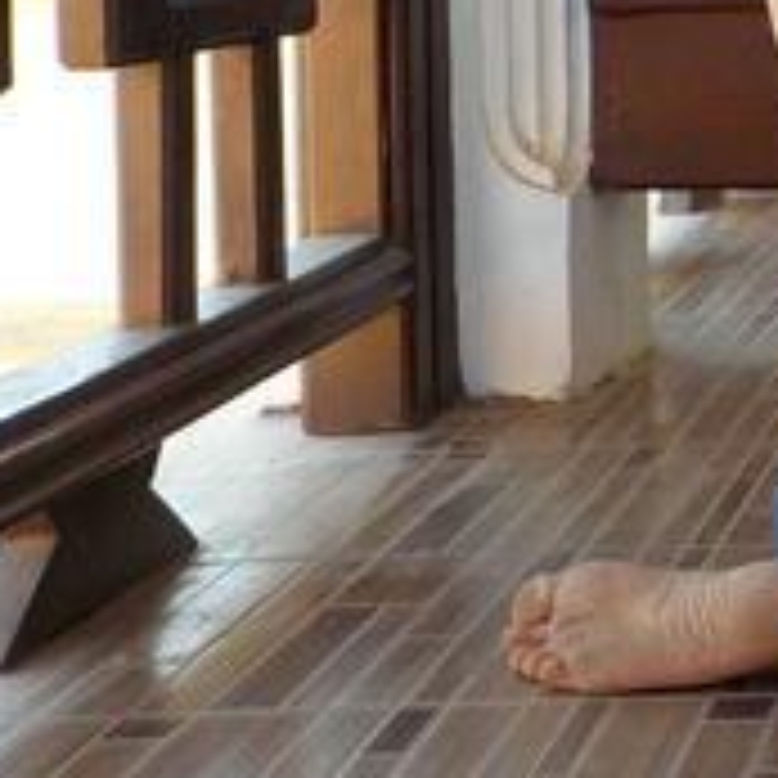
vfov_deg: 18.2
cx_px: 1187
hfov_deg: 17.0
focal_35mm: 92
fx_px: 2339
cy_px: -81
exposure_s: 1/80
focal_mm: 4.1
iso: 125
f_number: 3.3
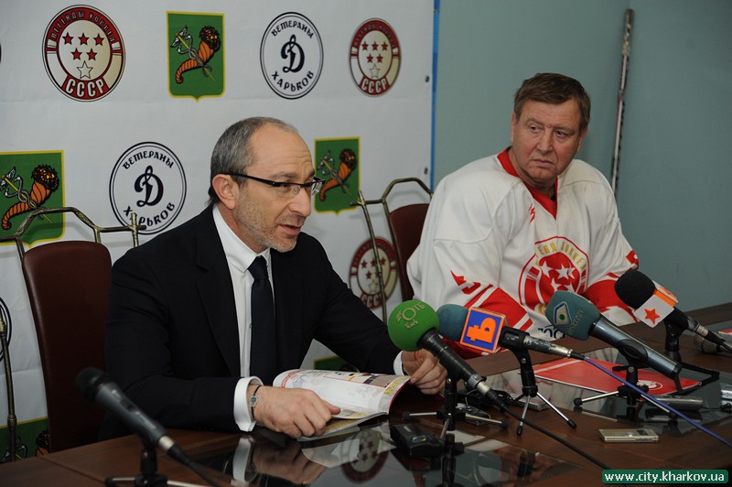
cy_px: 244
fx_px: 1341
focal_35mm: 66
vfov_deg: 20.6
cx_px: 366
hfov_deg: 30.5
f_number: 4
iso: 640
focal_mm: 66
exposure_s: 1/200
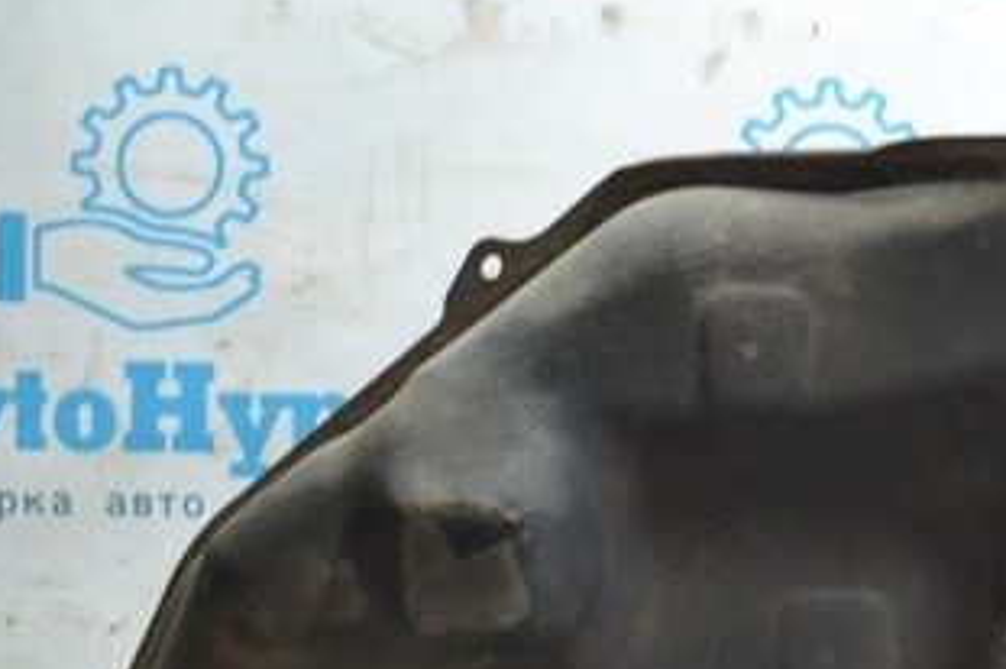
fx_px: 4413
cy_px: 654
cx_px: 1430
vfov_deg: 8.6
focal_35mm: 158
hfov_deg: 12.5
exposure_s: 1/60
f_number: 4.8
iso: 450
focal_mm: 32
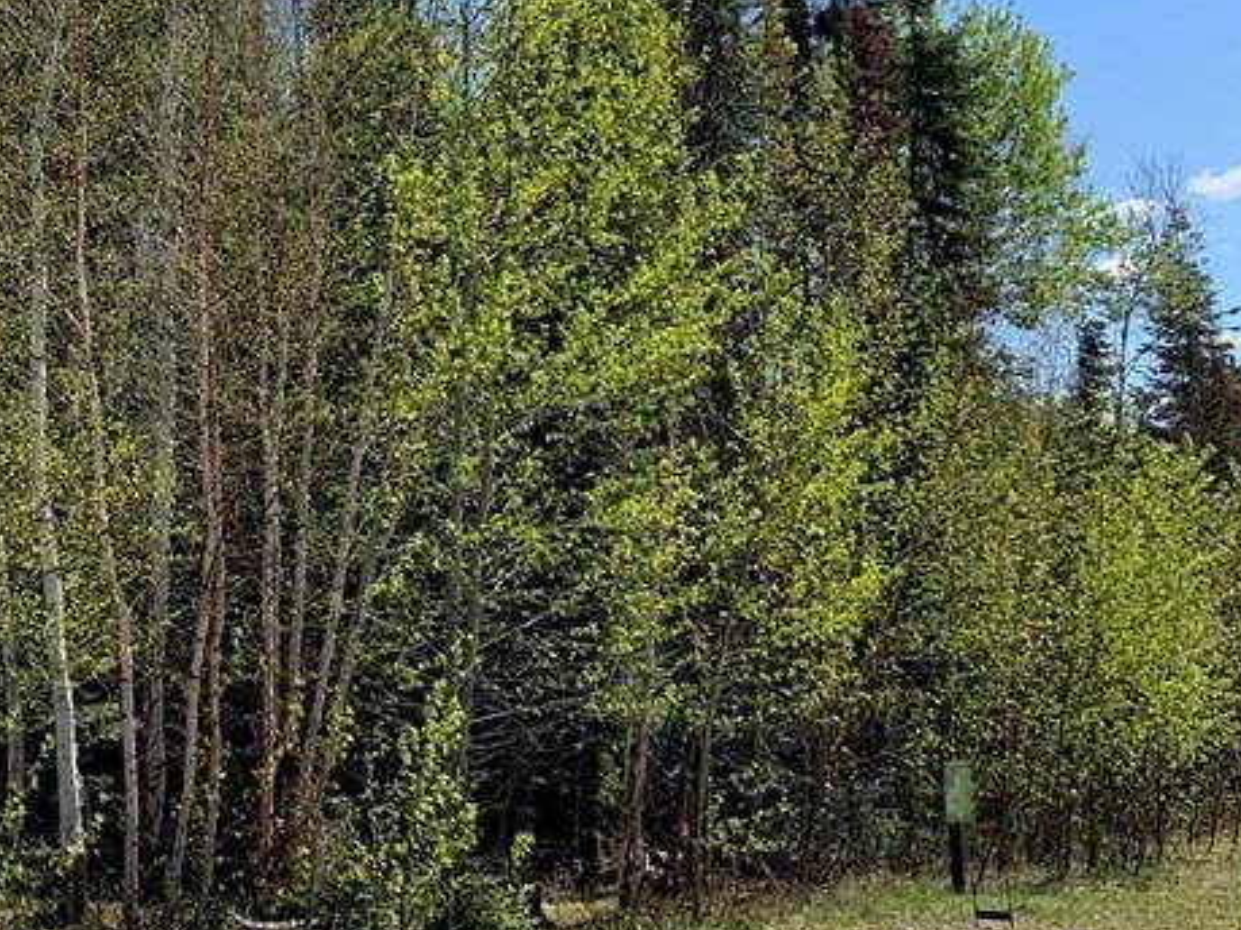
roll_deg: +2.1
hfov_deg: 30.0
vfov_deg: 25.2
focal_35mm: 58
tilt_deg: +5.7
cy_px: 360
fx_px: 2079
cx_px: -114
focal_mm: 4.25
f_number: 1.8
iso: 25
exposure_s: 1/1266
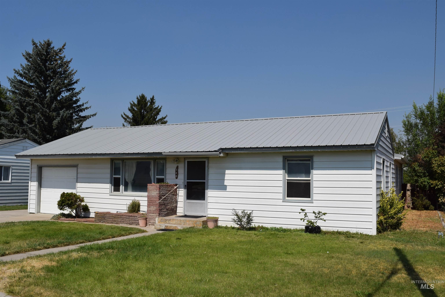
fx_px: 426
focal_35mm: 34
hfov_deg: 55.1
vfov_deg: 38.4
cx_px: 222
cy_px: 148
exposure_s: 1/640
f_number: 13
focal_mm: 23
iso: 200
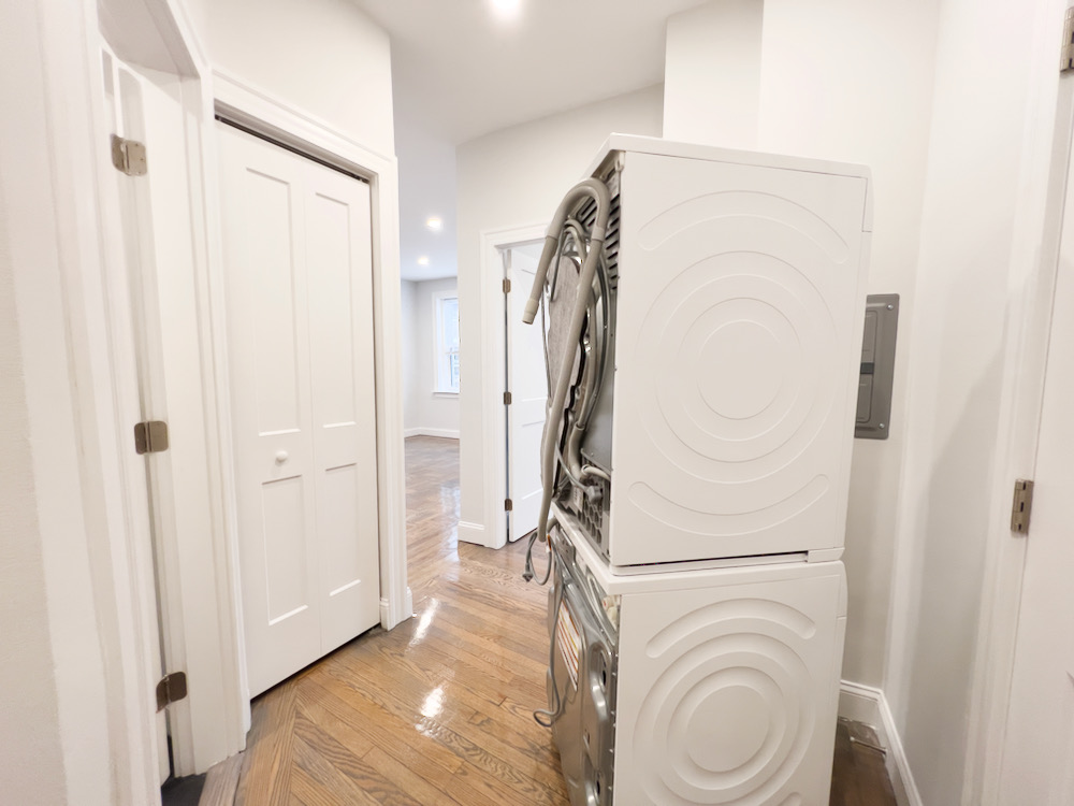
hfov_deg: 106.2
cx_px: 537
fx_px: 403
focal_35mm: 13
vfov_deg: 89.9
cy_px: 403
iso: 125
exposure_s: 1/60
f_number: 1.8
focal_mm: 1.57
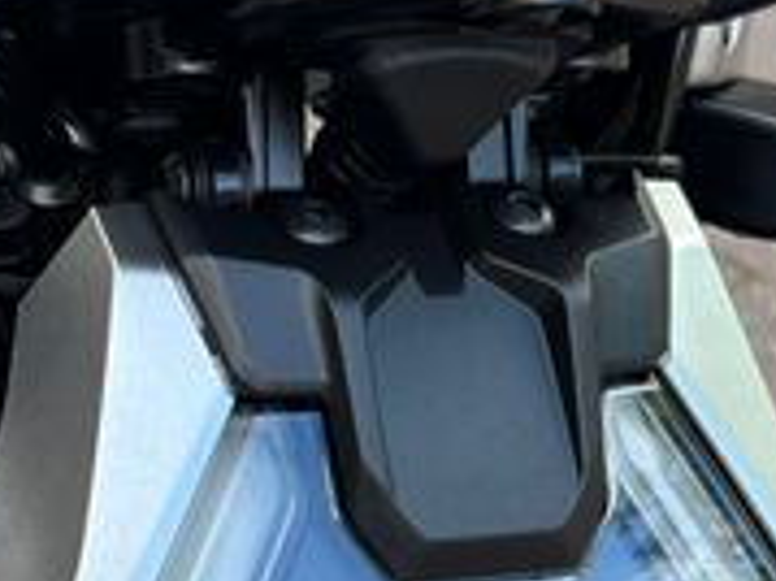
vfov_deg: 15.7
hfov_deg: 20.8
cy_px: 525
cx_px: 147
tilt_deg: -45.9
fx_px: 2083
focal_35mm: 93
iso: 40
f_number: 1.6
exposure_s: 1/121
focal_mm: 5.96
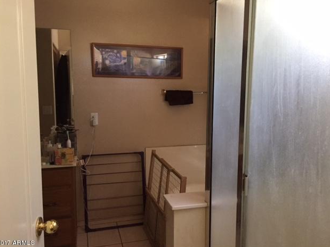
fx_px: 286
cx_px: 164
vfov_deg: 46.8
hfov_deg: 60.0
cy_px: 126
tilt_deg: -8.0
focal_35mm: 30
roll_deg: -1.1
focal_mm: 4.15
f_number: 2.2
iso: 250
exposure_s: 1/15
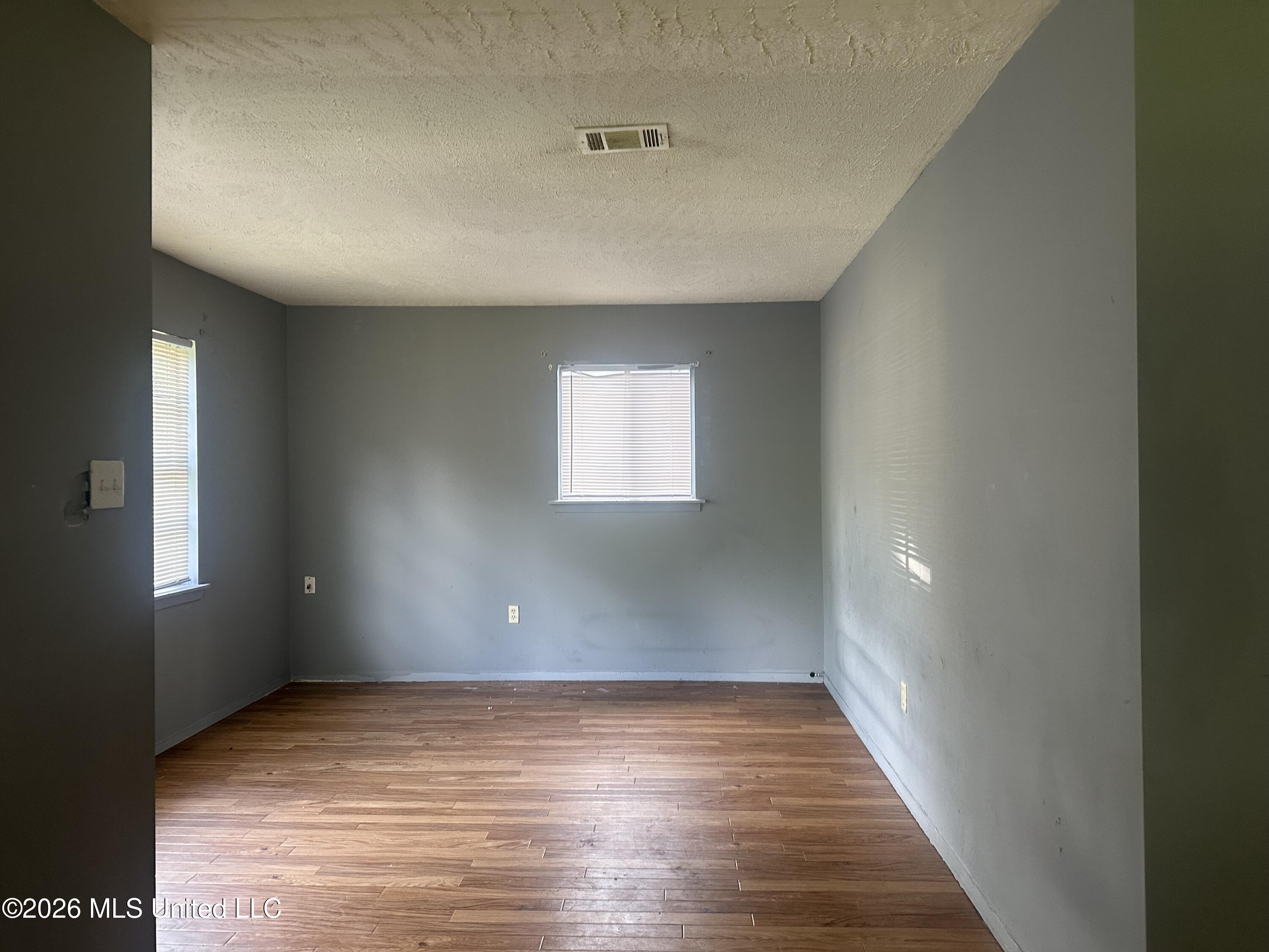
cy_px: 476
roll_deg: +0.0
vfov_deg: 56.8
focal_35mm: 24
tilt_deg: +1.3
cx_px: 634
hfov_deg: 71.6
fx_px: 880
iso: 250
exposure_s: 1/69
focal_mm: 6.86
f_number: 1.78
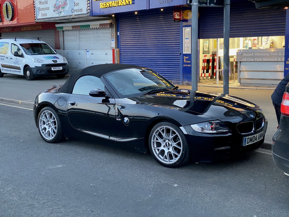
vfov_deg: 28.0
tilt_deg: -8.0
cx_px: 144
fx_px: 434
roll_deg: +0.6
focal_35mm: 52
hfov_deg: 36.8
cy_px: 108
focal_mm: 6
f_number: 2
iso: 400
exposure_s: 1/50
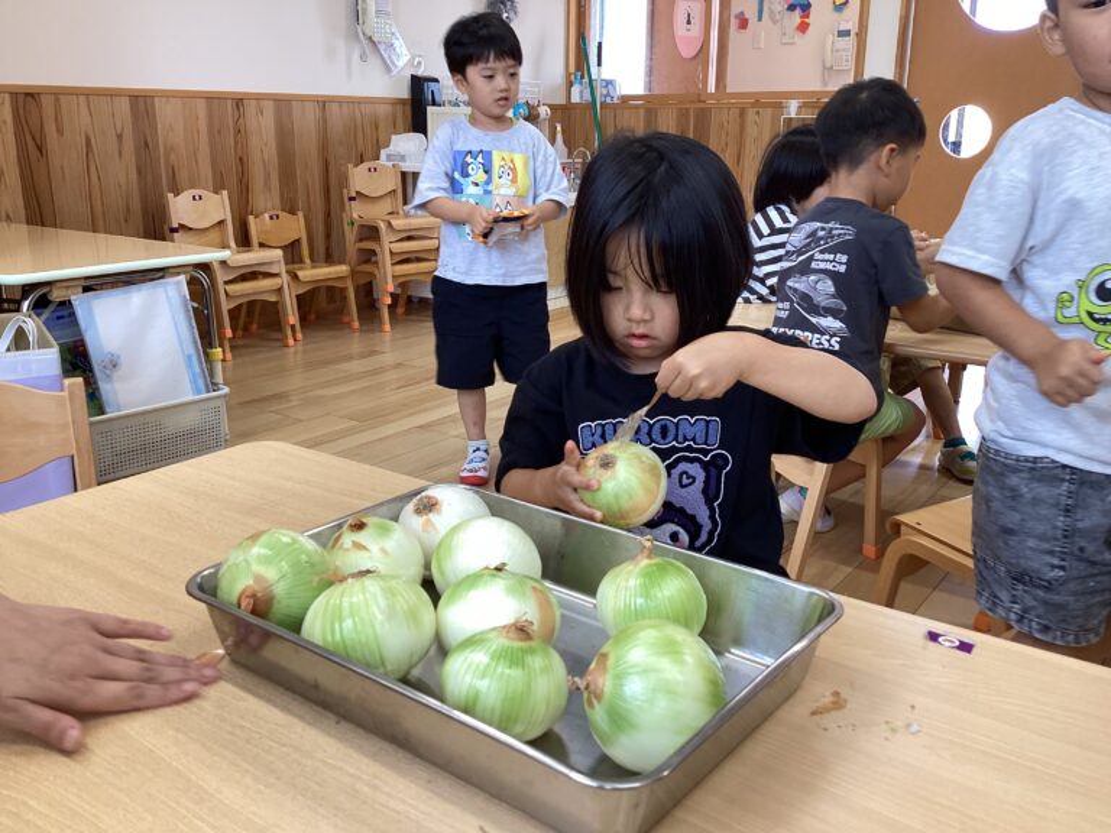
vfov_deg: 45.4
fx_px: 995
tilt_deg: -17.3
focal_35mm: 31
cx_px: 556
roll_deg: -0.7
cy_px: 416
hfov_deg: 58.4
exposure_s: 1/60
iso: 50
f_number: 2.4
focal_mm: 3.3
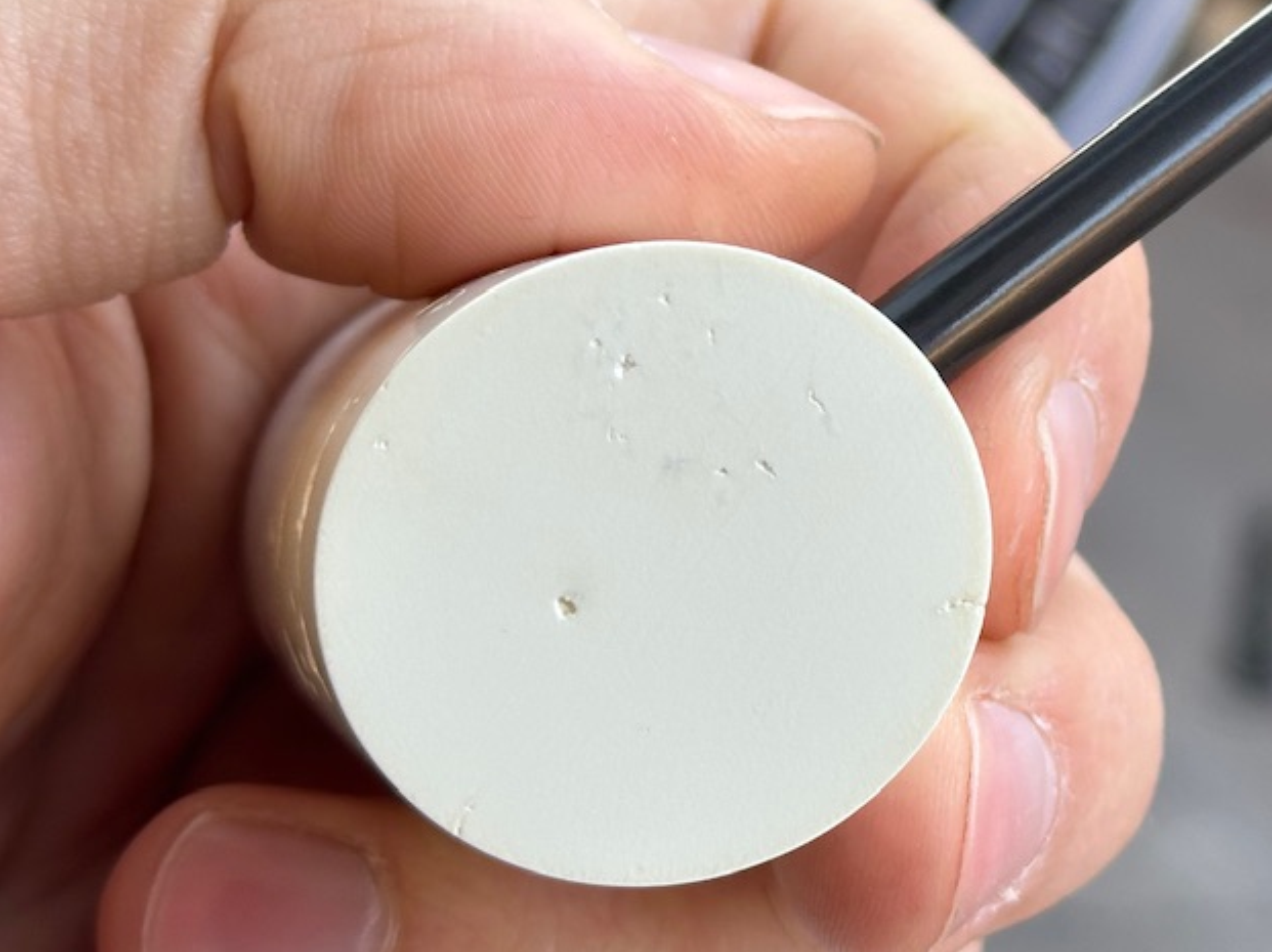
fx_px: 3636
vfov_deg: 14.8
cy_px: 117
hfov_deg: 19.3
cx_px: 1241
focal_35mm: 99
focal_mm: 6.86
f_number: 1.78
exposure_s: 1/244
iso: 64
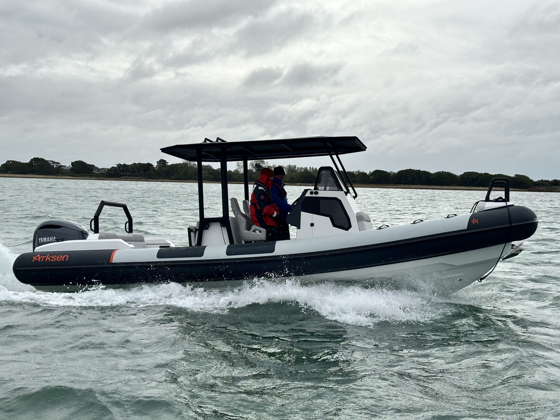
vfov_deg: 30.3
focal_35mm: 48
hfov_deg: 39.7
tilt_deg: -3.0
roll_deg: -1.5
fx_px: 777
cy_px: 210
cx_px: 280
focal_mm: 6.86
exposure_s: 1/6211
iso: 64
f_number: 1.78
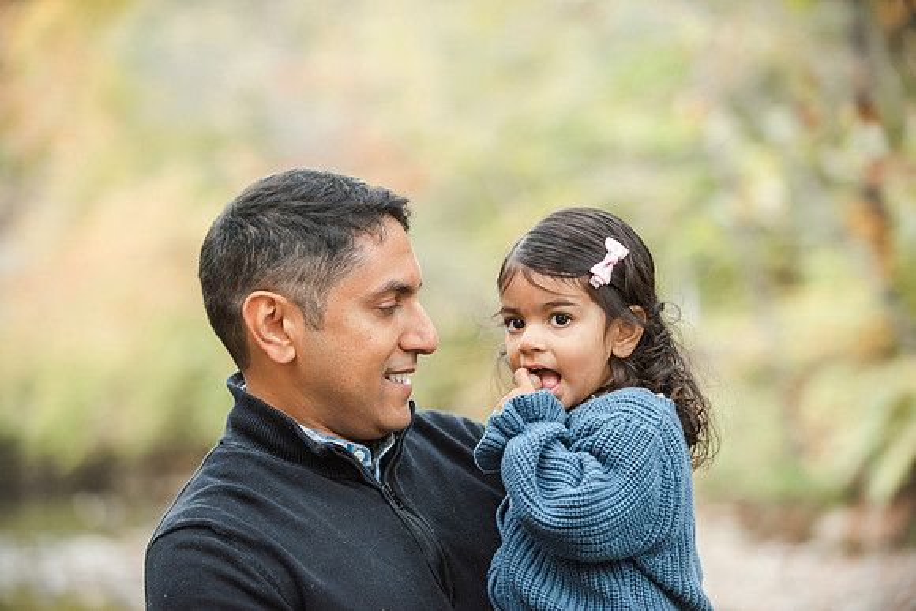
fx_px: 2672
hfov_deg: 19.5
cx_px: 458
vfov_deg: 13.0
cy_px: 306
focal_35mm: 105
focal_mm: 105
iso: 2000
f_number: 2.8
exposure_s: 1/60
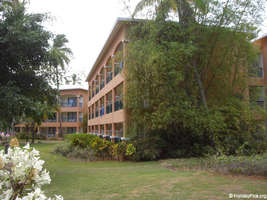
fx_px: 293
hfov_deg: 49.0
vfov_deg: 37.7
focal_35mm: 38
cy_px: 100
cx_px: 134
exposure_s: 1/160
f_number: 2.7
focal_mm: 6.2
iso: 64
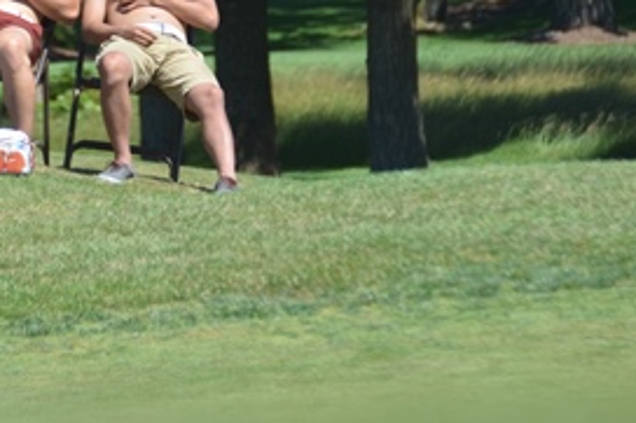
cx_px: 72
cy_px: 75
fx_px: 10576
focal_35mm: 599
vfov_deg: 2.3
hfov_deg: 3.4
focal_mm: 170
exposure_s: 1/500
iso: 180
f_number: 5.6
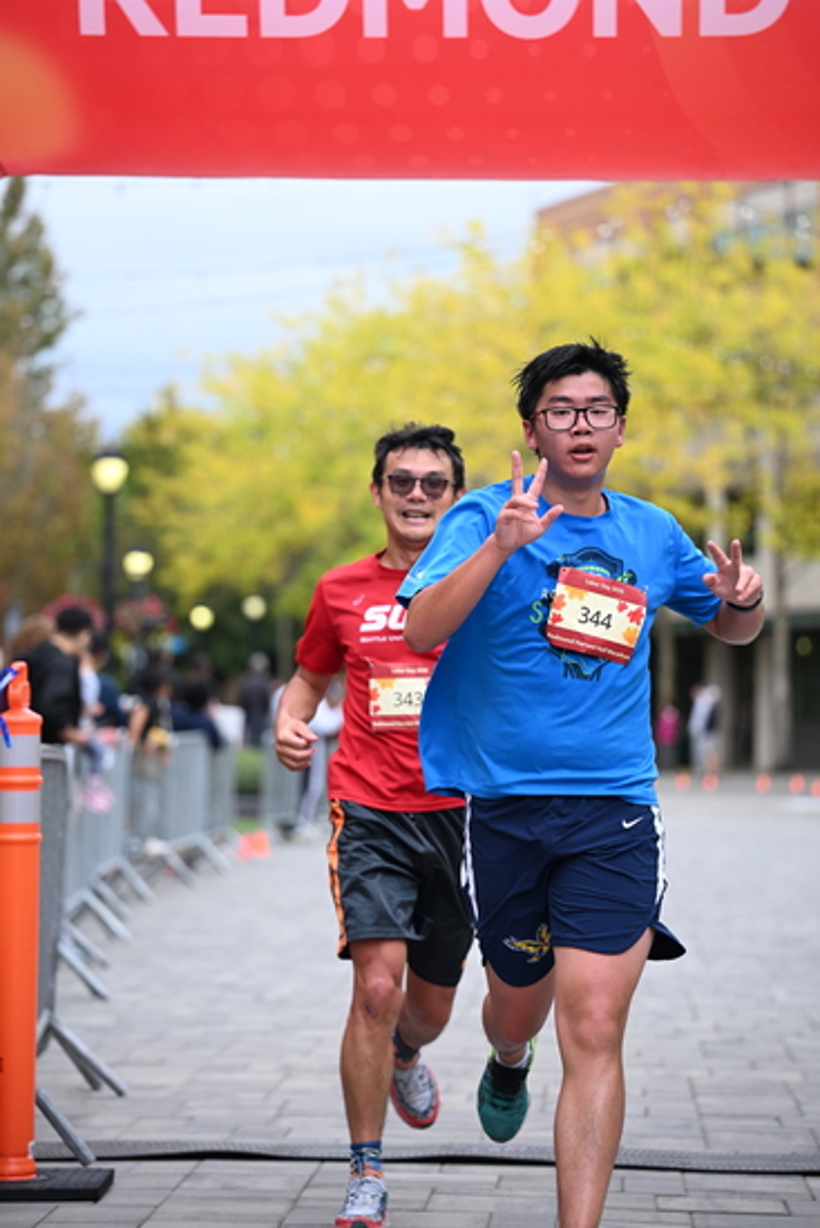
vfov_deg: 18.6
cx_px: 410
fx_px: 3756
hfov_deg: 12.5
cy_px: 614
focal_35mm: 110
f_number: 2.8
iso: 640
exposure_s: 1/2000
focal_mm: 110
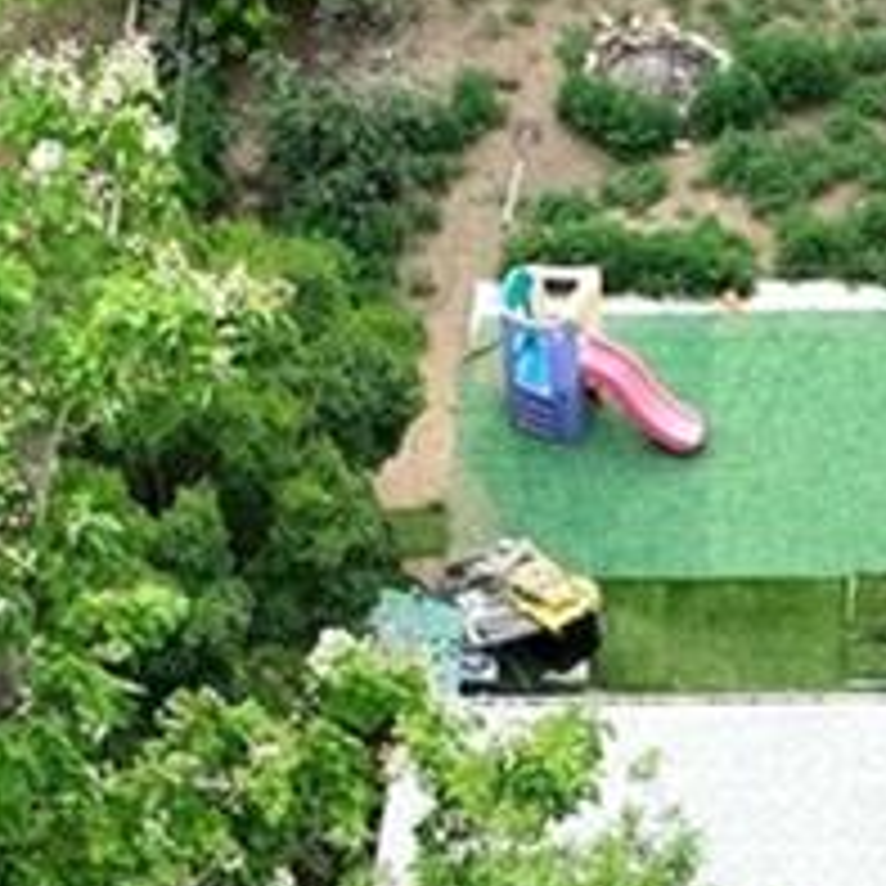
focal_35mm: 172
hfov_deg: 10.1
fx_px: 4981
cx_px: 967
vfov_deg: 9.7
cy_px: 1565
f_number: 2.8
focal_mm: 12.29
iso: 100
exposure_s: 1/400
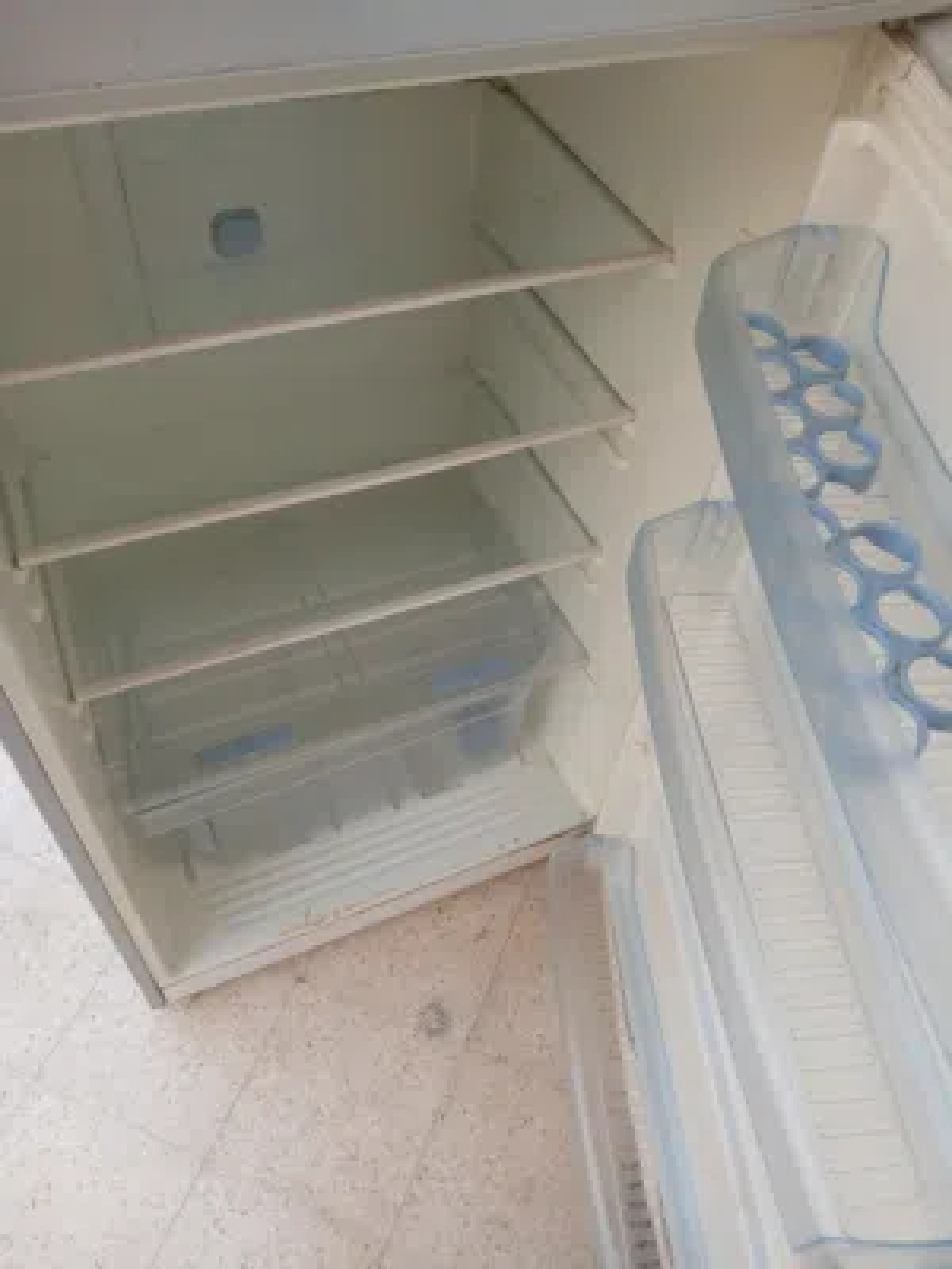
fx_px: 990
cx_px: 476
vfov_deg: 65.3
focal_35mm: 27
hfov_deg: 51.4
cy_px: 634
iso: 25
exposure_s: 1/60
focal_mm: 3.98
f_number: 1.8
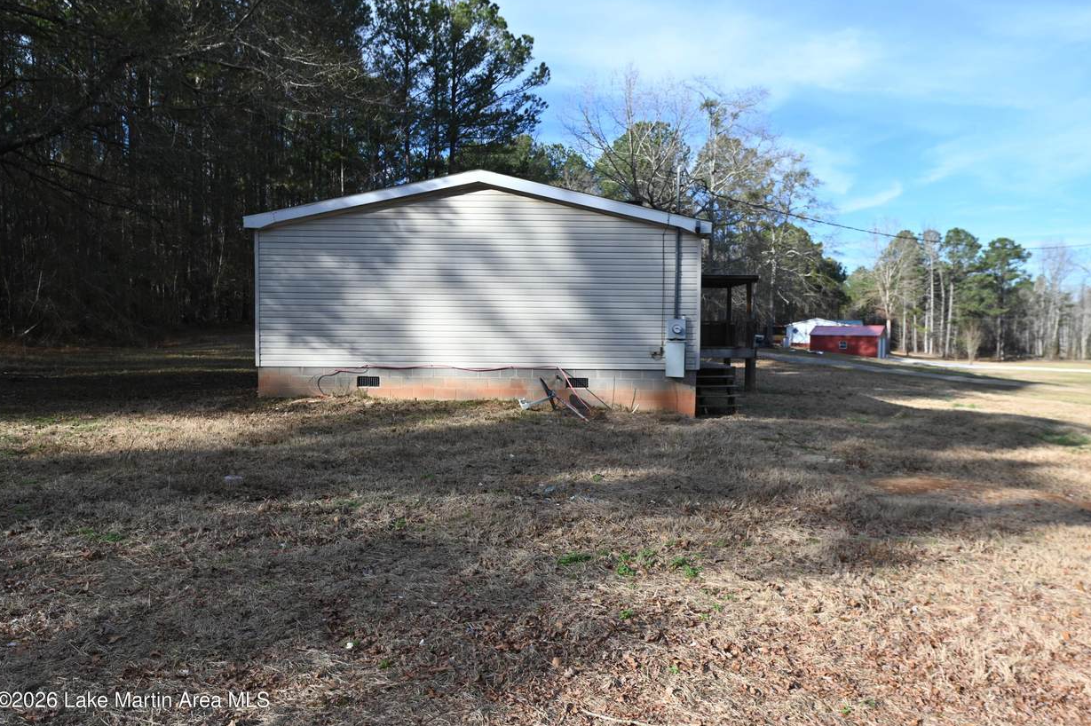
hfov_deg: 71.5
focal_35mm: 25
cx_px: 562
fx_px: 757
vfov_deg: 51.2
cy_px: 356
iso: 200
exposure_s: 1/320
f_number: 9
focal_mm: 24
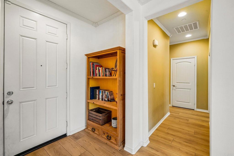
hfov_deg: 100.4
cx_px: 117
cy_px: 78
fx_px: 97
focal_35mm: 15
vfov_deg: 77.3
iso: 2000
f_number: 8
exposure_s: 1/30
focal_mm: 15
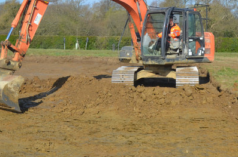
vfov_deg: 19.7
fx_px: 449
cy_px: 31
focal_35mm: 68
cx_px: 127
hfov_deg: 29.7
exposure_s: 1/400
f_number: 10
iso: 250
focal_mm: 24
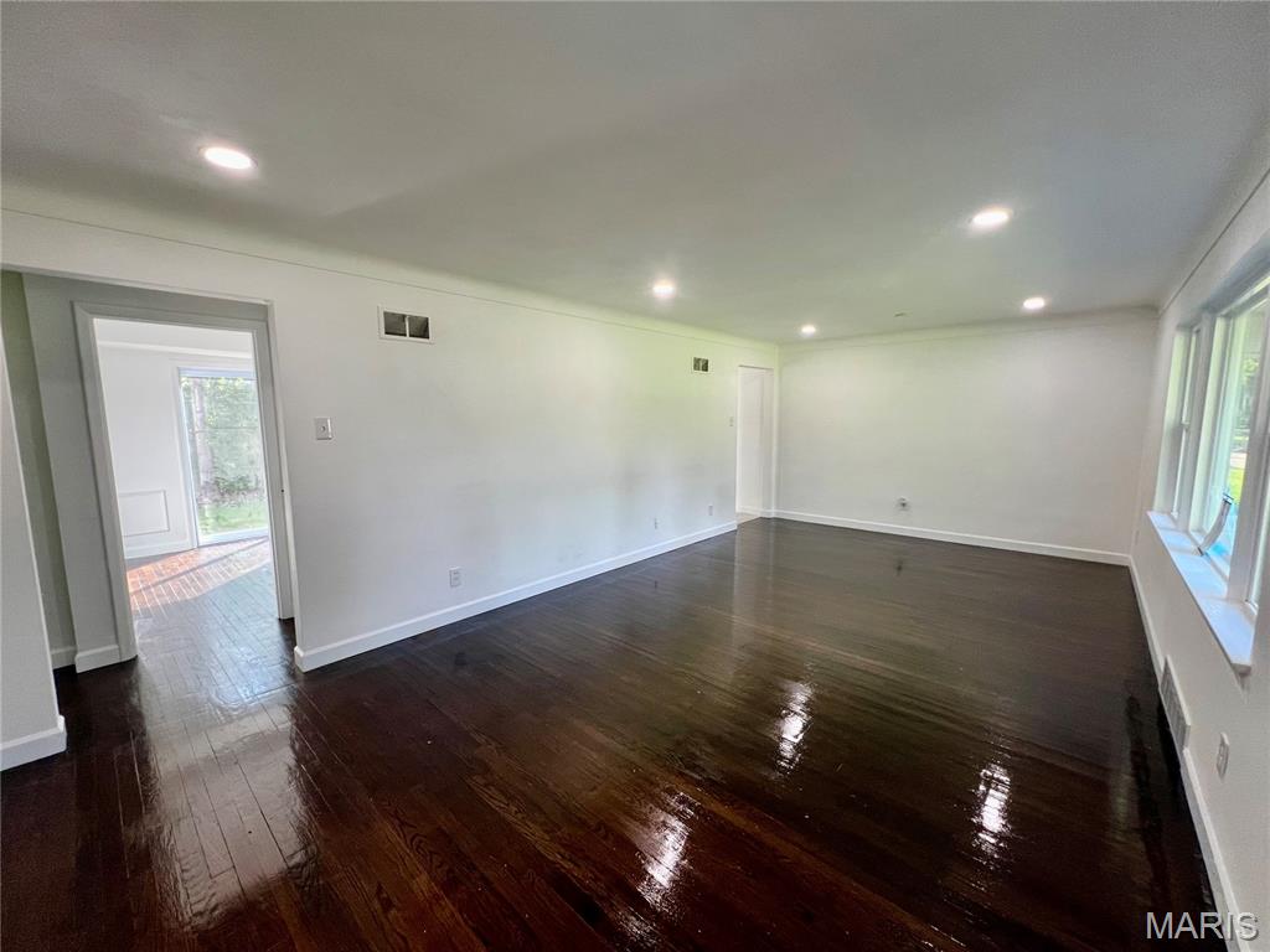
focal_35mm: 13
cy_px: 476
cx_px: 635
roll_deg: +0.5
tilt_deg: -7.9
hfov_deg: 106.2
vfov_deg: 89.9
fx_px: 477
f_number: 1.8
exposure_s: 1/120
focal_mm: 1.57
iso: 100
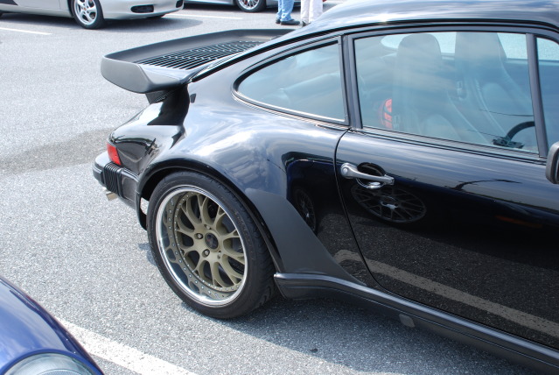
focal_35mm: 46
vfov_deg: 29.0
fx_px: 723
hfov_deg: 42.3
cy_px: 188
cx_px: 280
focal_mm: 31
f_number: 9
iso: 100
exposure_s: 1/60
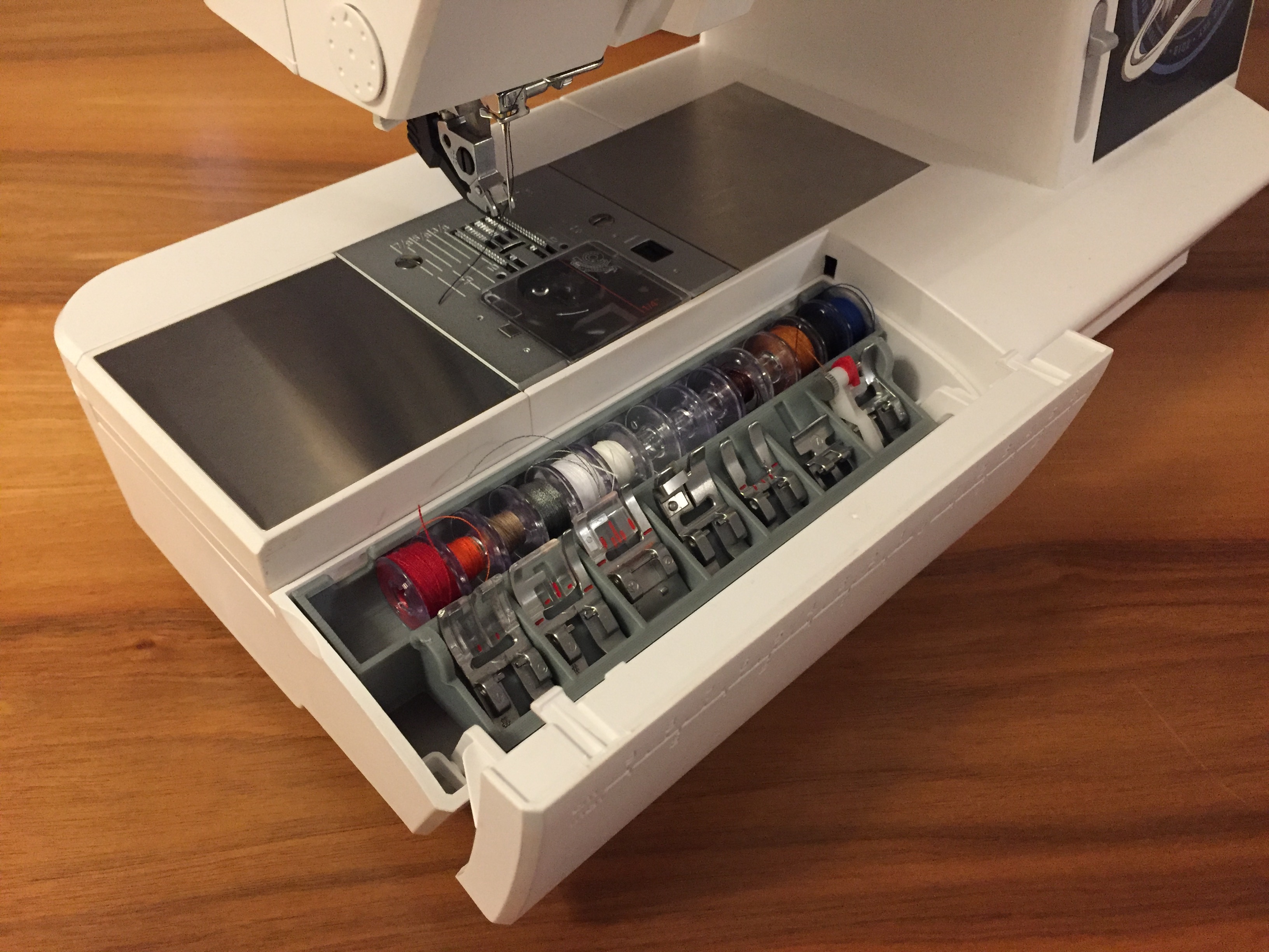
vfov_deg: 48.2
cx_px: 634
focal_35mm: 29
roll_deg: -0.5
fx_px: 1063
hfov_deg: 61.7
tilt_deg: -44.0
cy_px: 476
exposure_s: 1/25
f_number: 2.2
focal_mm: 4.15
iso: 250
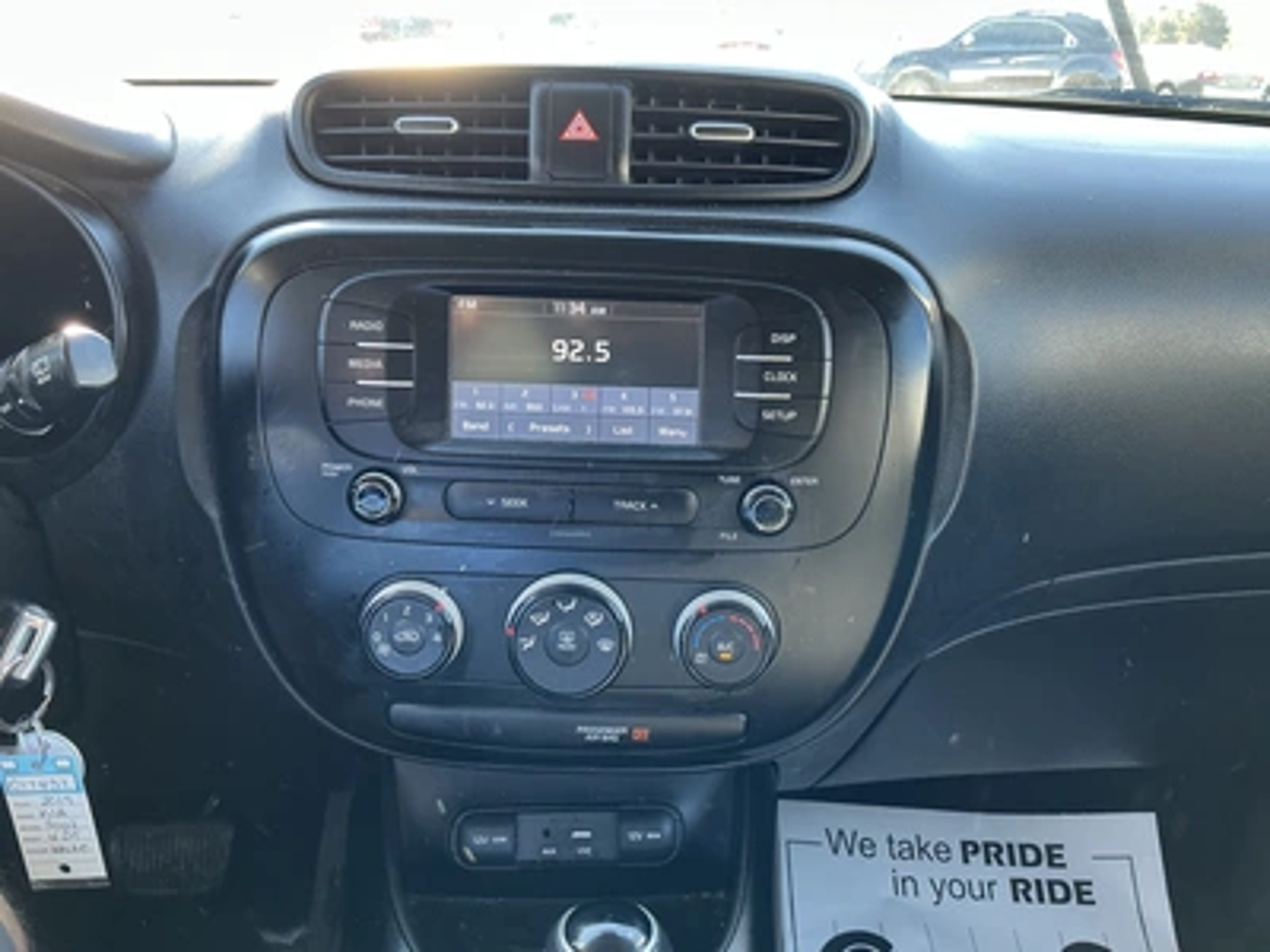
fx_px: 1027
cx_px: 635
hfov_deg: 63.4
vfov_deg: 49.7
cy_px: 476
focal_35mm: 28
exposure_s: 1/70
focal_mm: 3
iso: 64
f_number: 1.8
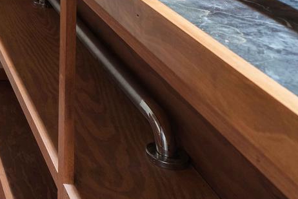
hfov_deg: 23.6
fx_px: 588
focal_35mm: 71
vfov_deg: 15.4
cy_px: -199
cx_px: -128
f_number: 8
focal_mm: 16
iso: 160
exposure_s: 4
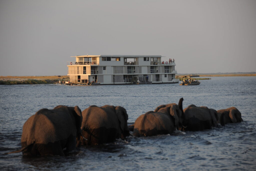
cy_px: 86
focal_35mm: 170
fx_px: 1209
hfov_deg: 12.1
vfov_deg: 8.1
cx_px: 128
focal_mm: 170
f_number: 5.6
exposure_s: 1/320
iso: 200
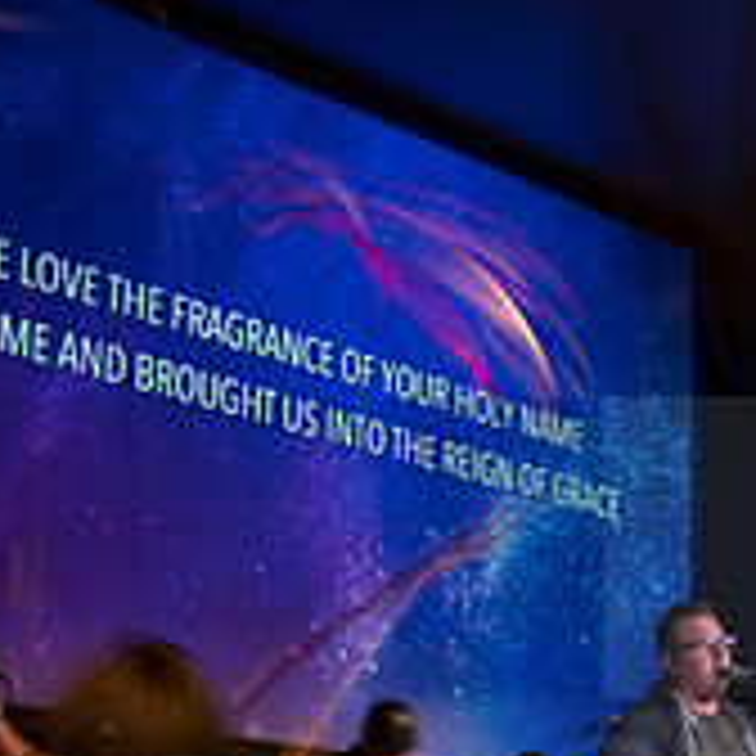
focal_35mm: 85
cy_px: 830
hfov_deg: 20.2
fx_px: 2100
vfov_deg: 19.5
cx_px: 608
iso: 100
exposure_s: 1/5
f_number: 4
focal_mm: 29
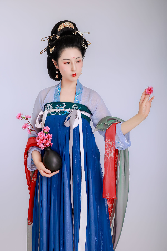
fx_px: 480
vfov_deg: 29.2
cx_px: 84
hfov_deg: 19.7
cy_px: 126
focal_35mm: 69
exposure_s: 1/160
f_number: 7.1
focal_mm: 70
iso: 100
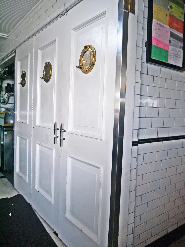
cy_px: 124
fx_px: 200
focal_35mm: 28
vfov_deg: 63.4
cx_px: 92
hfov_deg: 49.7
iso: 160
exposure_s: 1/80
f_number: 3.5
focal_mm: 14
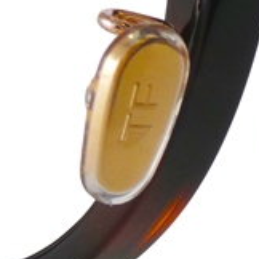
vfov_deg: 4.3
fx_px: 3411
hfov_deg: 4.3
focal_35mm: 403
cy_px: 126
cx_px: 310
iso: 80
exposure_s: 1/250
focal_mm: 13.2
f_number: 4.6
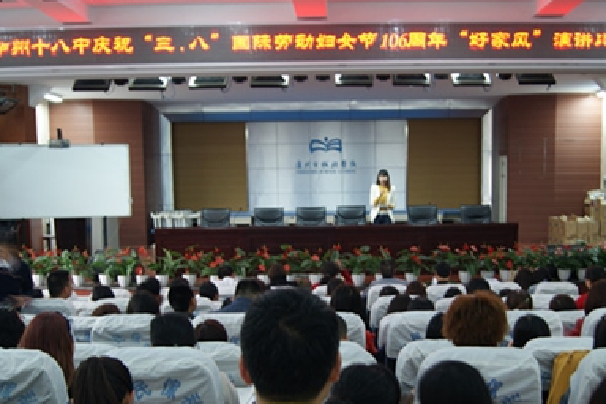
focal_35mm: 43
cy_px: 257
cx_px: 335
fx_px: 724
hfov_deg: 45.4
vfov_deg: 31.0
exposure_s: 1/2.5
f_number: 4
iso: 100
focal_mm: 22
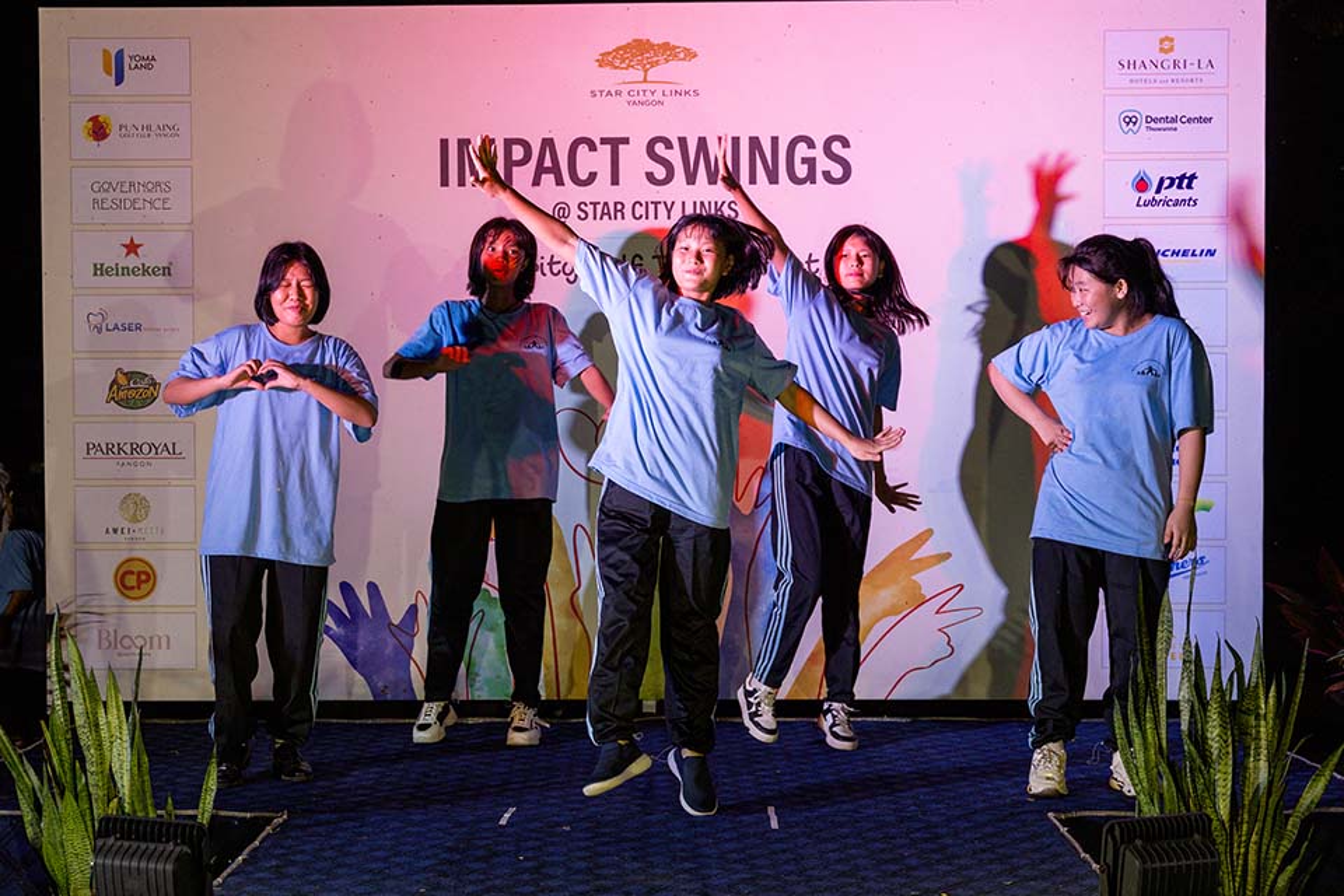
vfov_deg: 26.0
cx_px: 672
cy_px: 448
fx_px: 1941
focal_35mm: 52
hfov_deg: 38.2
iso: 3200
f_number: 4.5
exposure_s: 1/250
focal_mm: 52
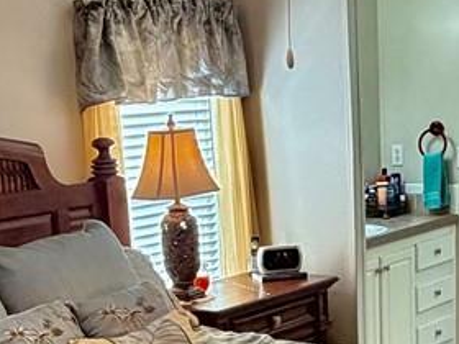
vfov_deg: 17.9
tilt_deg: -14.8
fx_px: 1061
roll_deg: +3.6
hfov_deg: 24.4
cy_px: 360
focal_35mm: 80
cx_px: 207
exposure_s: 1/120
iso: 320
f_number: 2.2
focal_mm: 2.22
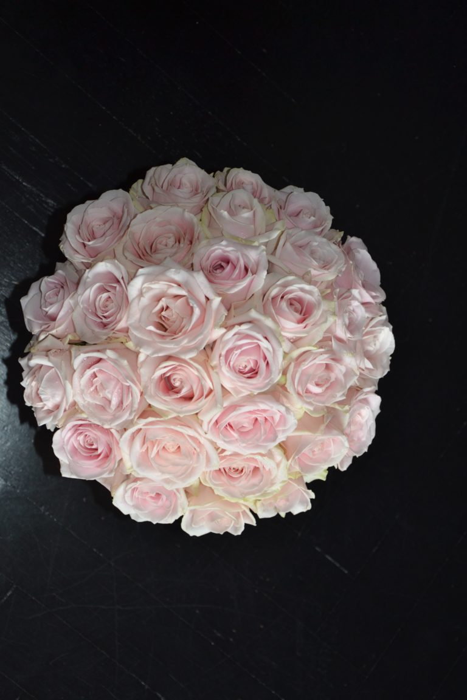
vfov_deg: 31.9
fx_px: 1226
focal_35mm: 63
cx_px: 234
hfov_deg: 21.6
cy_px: 350
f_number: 4.8
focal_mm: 42
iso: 400
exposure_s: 1/125
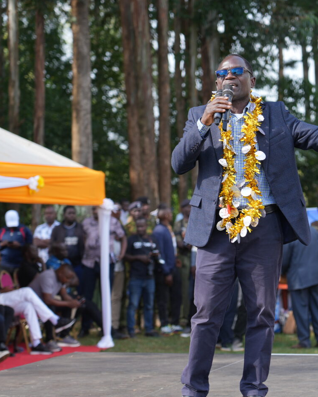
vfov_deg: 13.5
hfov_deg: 10.8
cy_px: 195
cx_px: 226
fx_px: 1682
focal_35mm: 143
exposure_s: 1/200
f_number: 4.5
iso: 125
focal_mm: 96
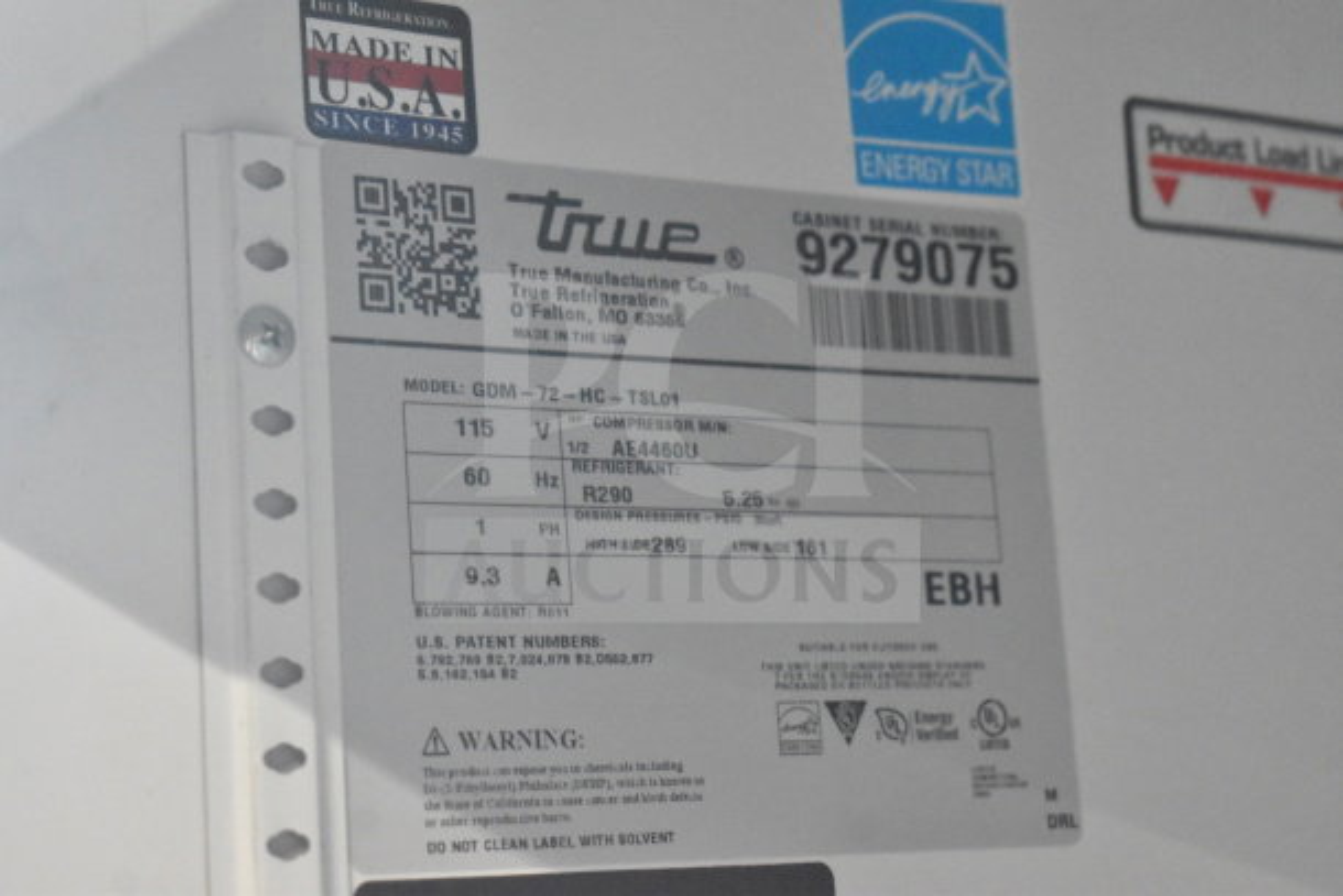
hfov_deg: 24.6
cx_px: 672
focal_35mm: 82
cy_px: 448
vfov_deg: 16.6
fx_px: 3078
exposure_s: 1/100
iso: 12800
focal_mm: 55
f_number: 5.6
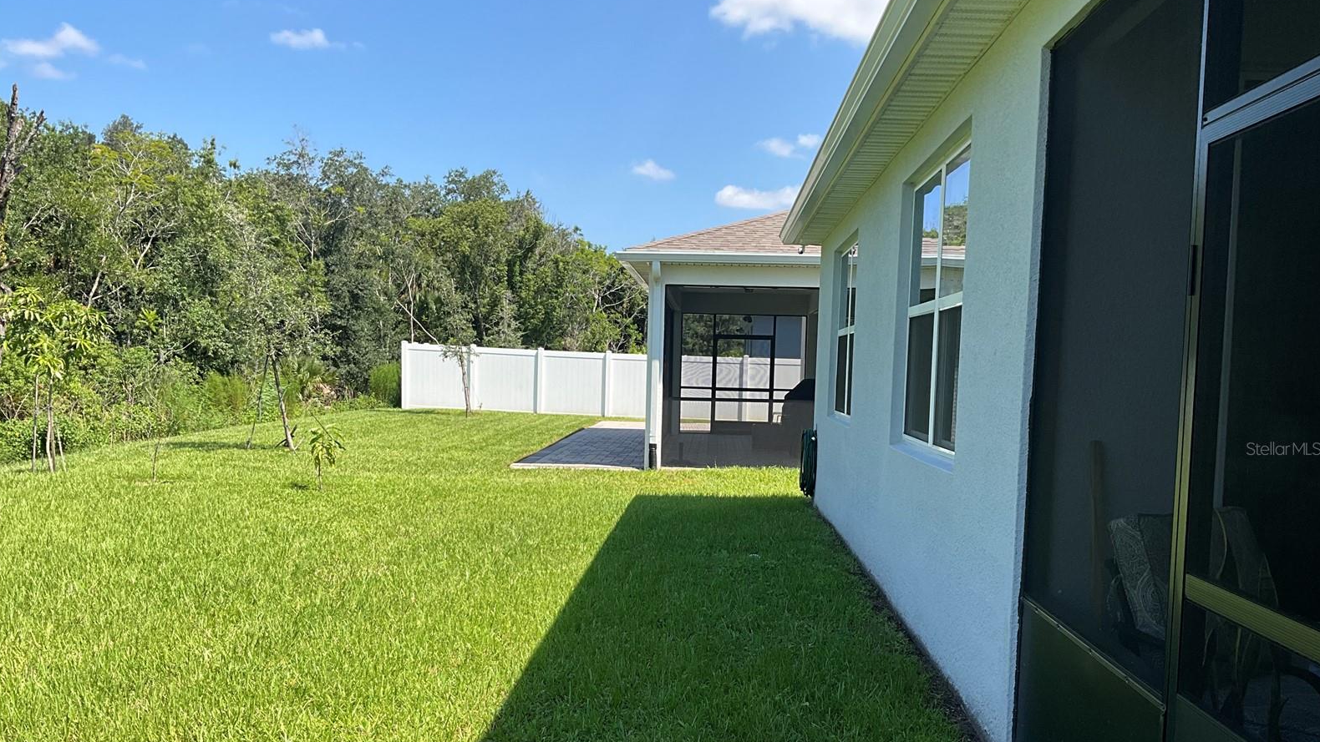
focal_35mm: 32
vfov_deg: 36.5
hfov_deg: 61.0
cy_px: 448
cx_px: 657
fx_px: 1120
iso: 25
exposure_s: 1/929
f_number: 1.8
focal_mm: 3
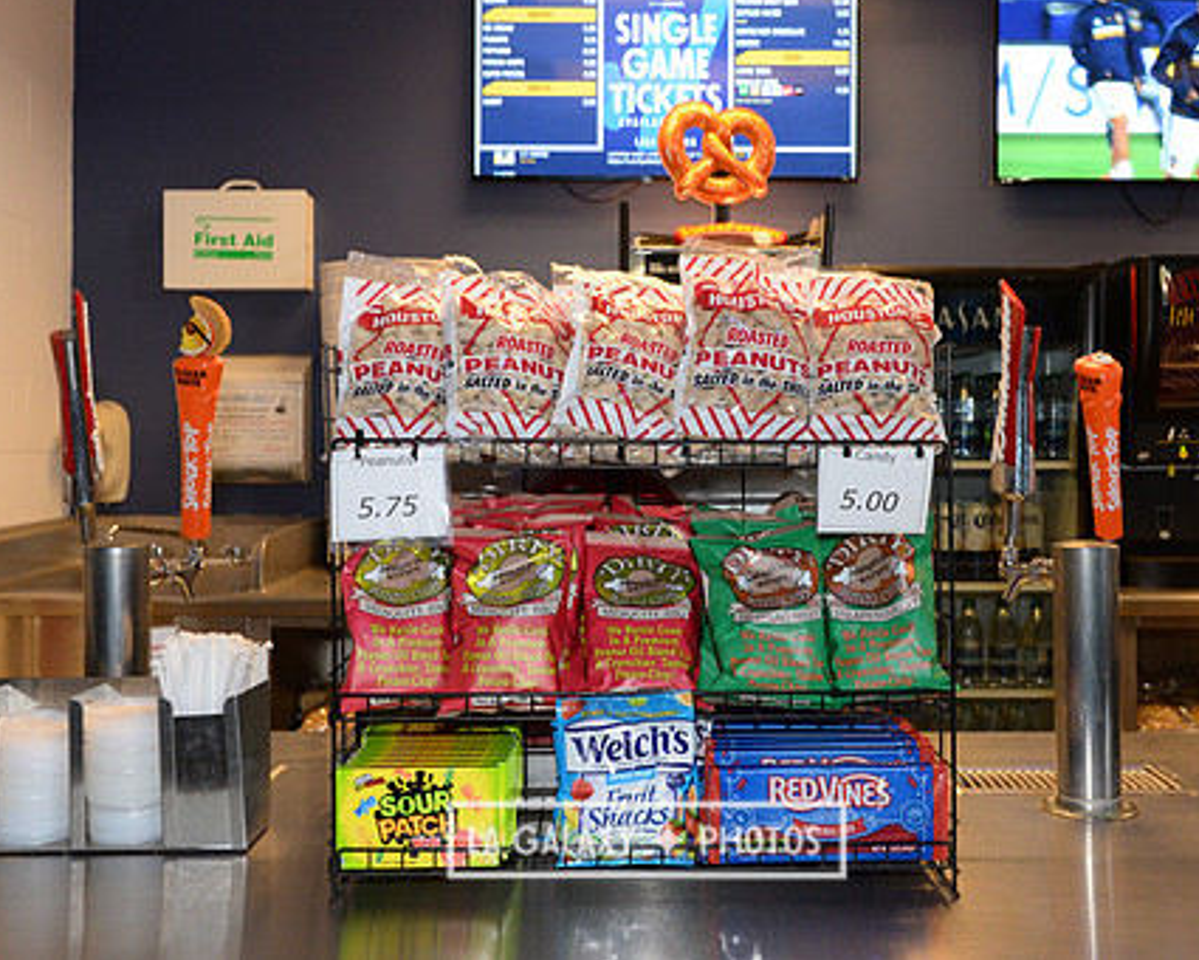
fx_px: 1455
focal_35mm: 41
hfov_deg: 44.8
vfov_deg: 36.4
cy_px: 416
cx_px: 646
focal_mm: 32
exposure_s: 1/60
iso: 3200
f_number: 10
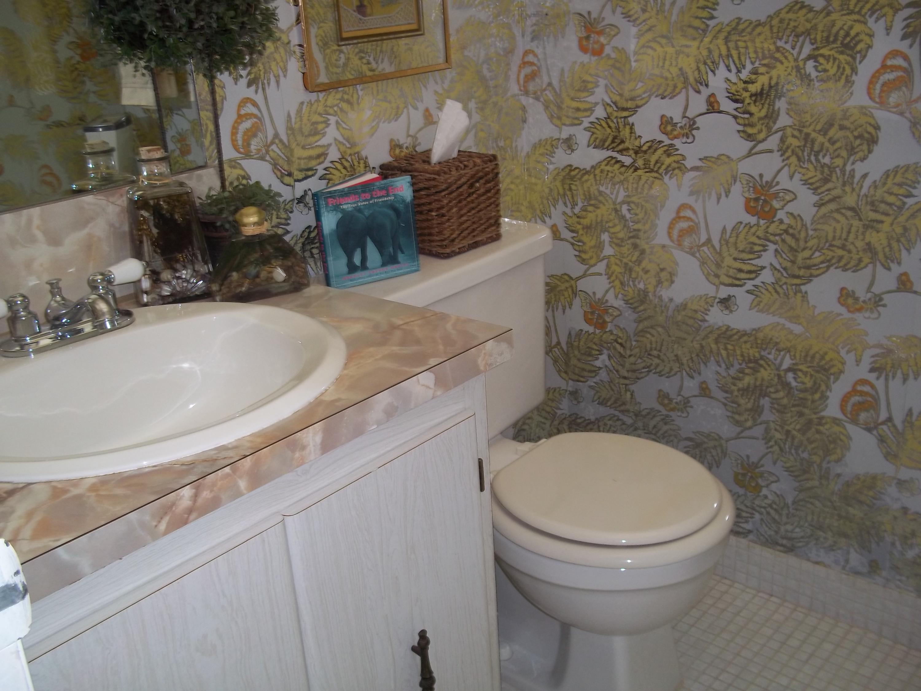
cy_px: 346
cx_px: 460
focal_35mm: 36
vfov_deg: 39.7
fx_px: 958
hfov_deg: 51.4
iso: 80
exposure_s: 1/30
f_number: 3.1
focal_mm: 6.5
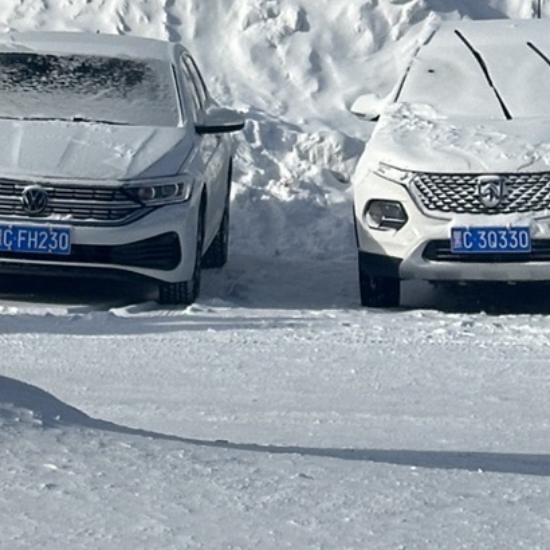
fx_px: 3721
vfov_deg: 8.2
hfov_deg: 8.4
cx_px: 20
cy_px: -397
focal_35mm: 207
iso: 64
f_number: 1.78
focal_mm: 6.86
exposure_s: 1/8929
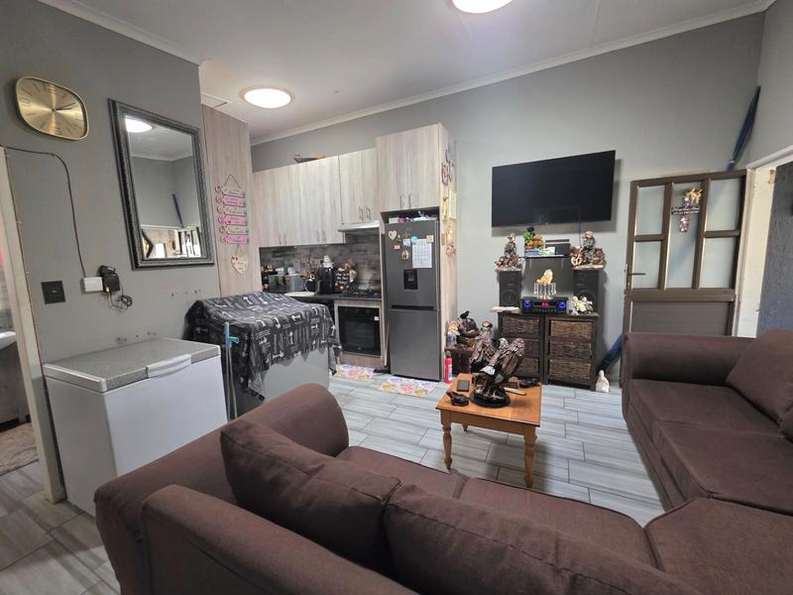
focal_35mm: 13
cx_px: 396
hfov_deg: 106.2
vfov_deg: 89.9
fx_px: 298
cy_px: 298
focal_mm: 2.2
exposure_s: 1/50.3
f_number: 1.9
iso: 500
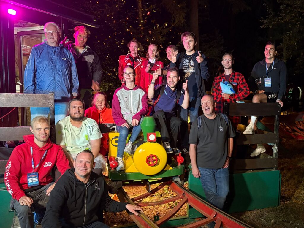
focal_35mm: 26
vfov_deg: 53.1
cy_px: 114
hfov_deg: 67.3
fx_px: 228
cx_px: 152
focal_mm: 5.96
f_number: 1.6
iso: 500
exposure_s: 1/56
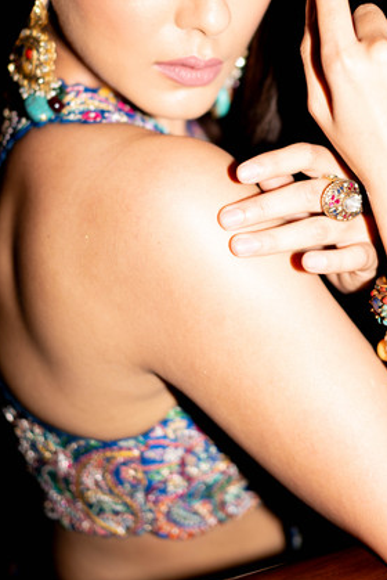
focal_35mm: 84
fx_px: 1352
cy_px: 155
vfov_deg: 24.0
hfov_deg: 16.3
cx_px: 258
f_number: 1.8
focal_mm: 55
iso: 100
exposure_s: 1/320
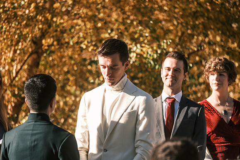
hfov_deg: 9.8
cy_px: 80
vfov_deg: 6.5
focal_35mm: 210
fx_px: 1400
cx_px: 120
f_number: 2.8
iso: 200
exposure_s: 1/1250
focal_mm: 140
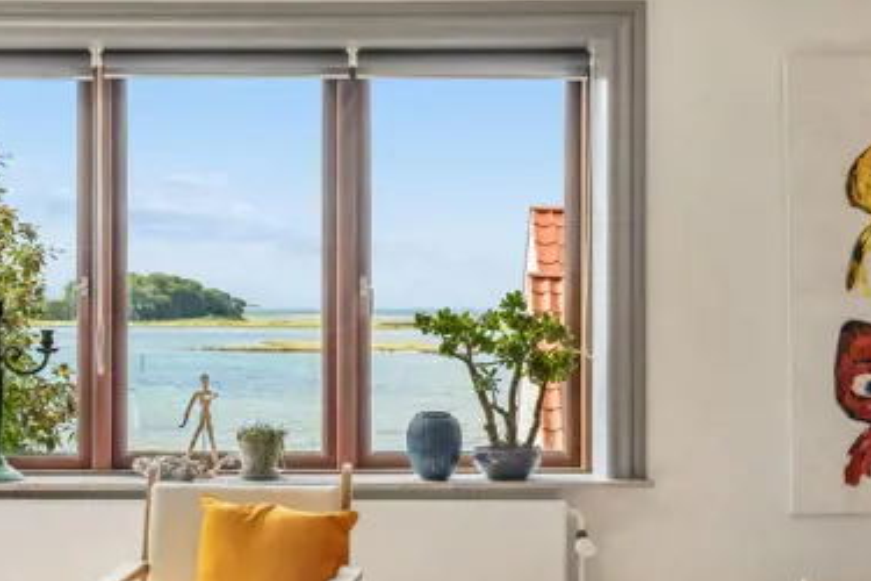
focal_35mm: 65
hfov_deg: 30.6
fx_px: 1568
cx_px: 237
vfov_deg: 20.8
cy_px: 437
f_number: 8
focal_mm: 27
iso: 200
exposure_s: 1/200
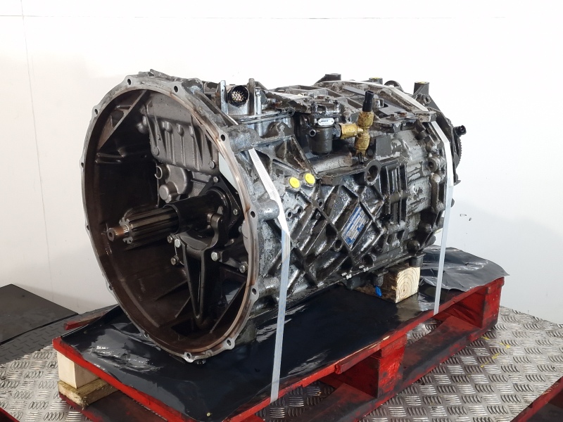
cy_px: 211
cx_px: 282
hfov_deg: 73.9
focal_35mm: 23
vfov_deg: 58.9
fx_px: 374
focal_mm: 6.4
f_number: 1.8
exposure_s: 1/50
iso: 80
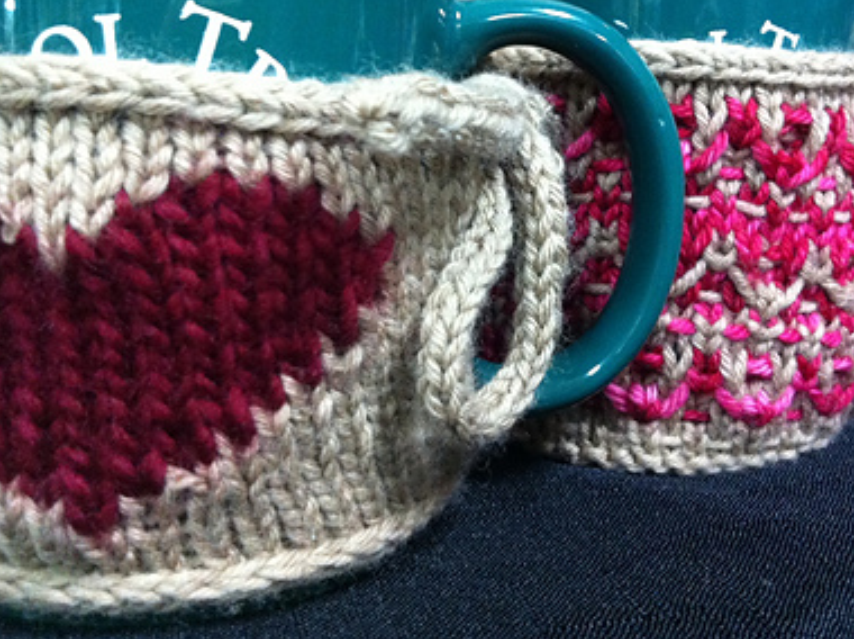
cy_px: 235
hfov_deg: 41.2
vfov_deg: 31.3
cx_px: 474
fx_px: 1133
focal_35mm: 46
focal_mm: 3.85
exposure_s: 1/15
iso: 400
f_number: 2.8
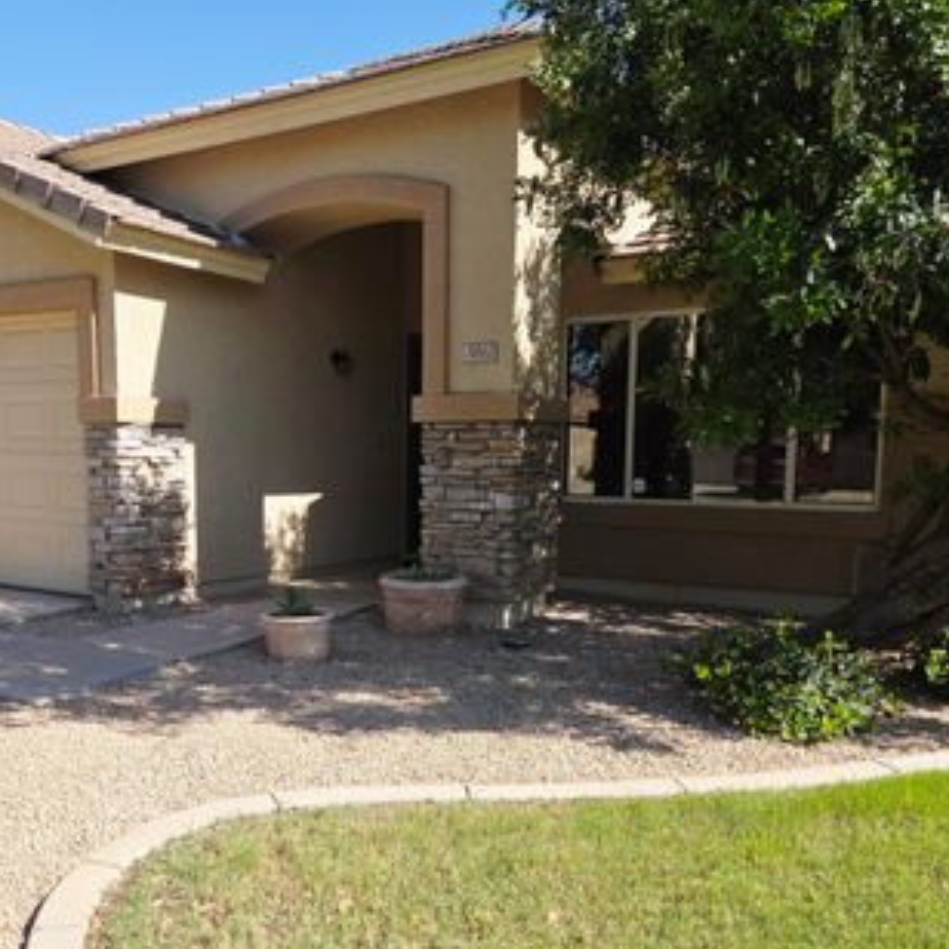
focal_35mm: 33
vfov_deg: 49.5
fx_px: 1024
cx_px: 370
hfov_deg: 49.4
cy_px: 565
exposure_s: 1/1250
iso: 25
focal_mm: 5.4
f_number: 1.8
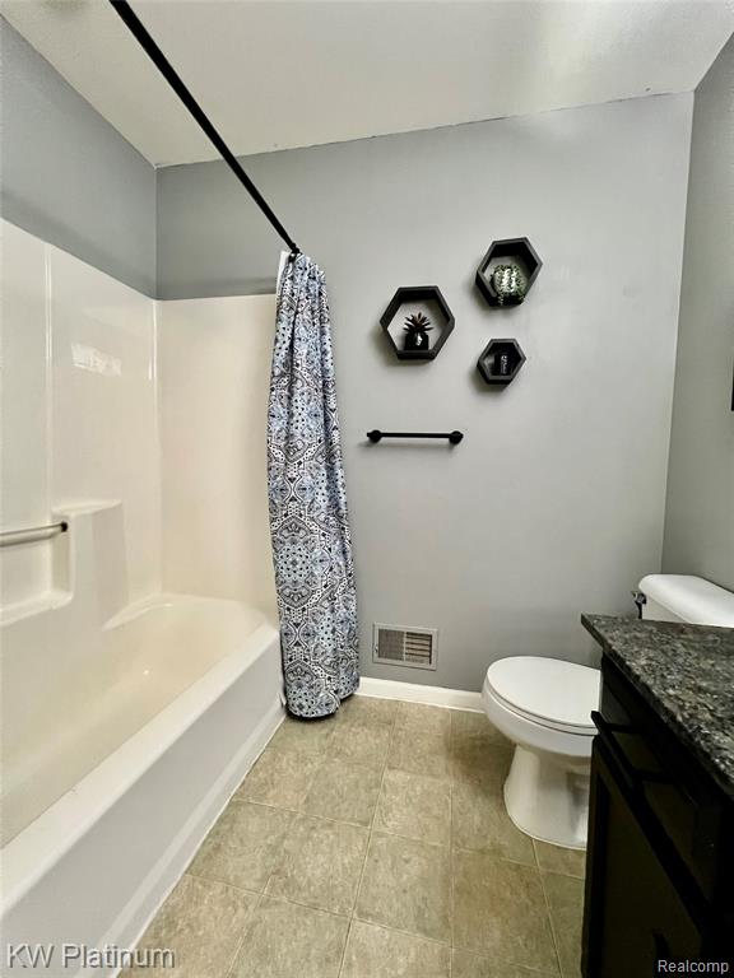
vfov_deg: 106.2
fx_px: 368
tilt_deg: -4.1
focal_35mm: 13
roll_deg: -1.6
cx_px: 367
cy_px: 489
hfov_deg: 89.9
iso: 640
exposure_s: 1/60
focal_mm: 1.57
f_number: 1.8
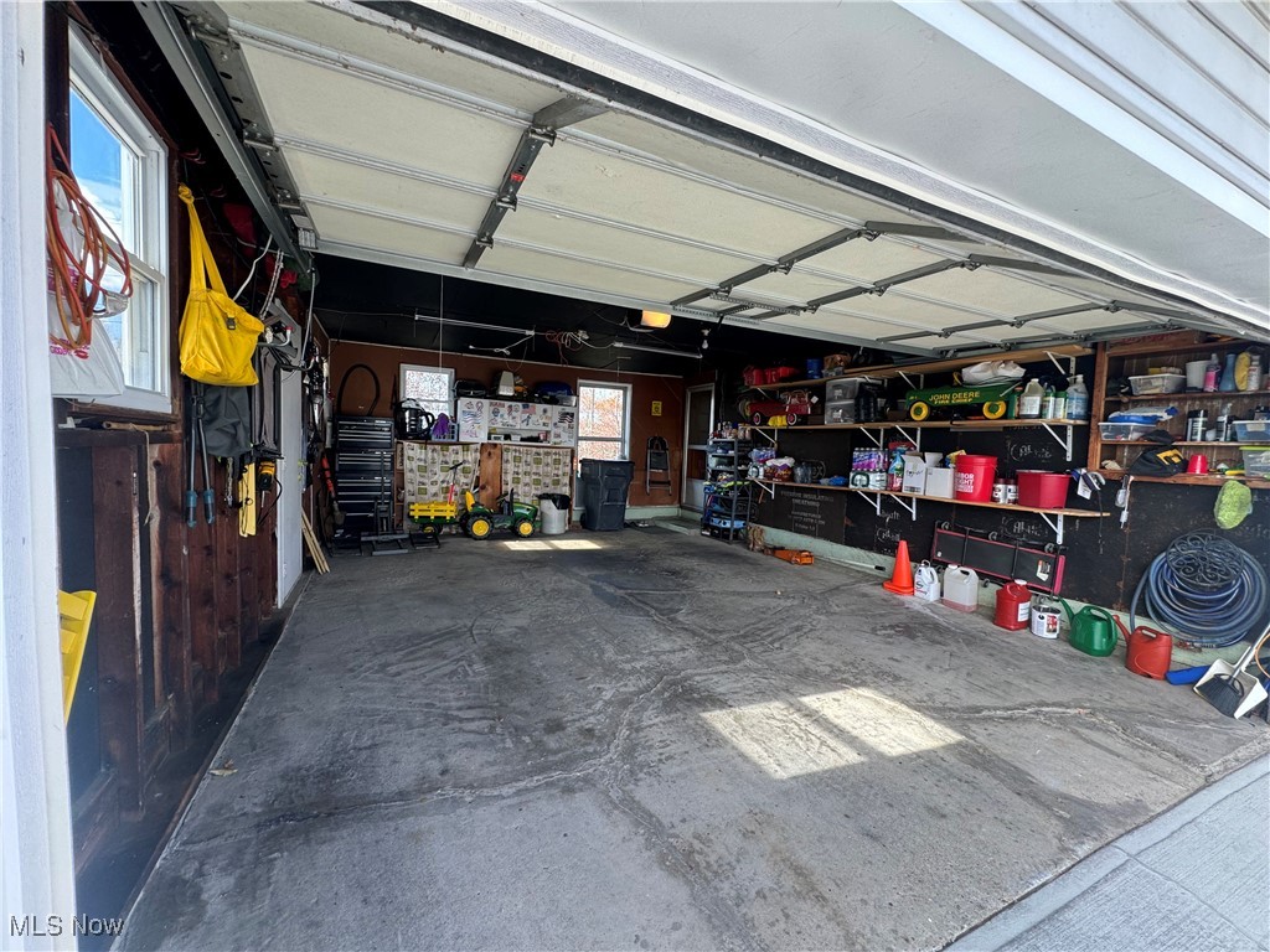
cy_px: 476
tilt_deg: -4.0
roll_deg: -4.0
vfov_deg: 85.7
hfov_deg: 102.1
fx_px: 514
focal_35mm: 14
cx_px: 635
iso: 50
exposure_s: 1/99
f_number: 2.2
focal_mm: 2.22
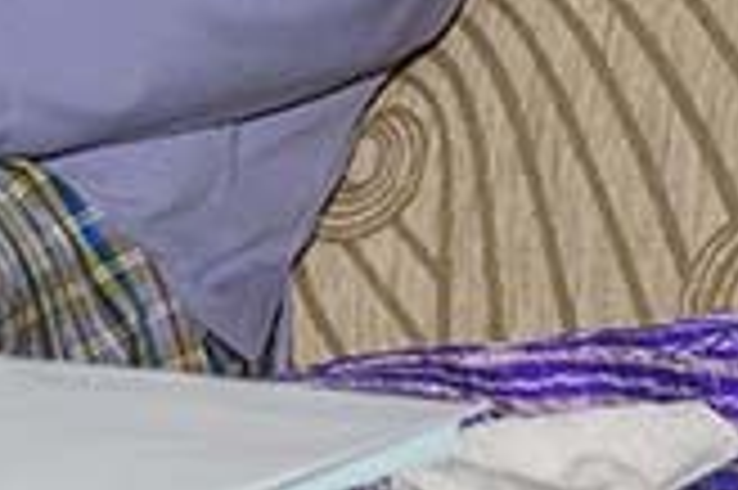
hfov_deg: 6.8
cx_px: 567
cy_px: -726
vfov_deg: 4.4
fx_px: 6246
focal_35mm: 305
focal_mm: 52
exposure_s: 1/60
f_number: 8
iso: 800
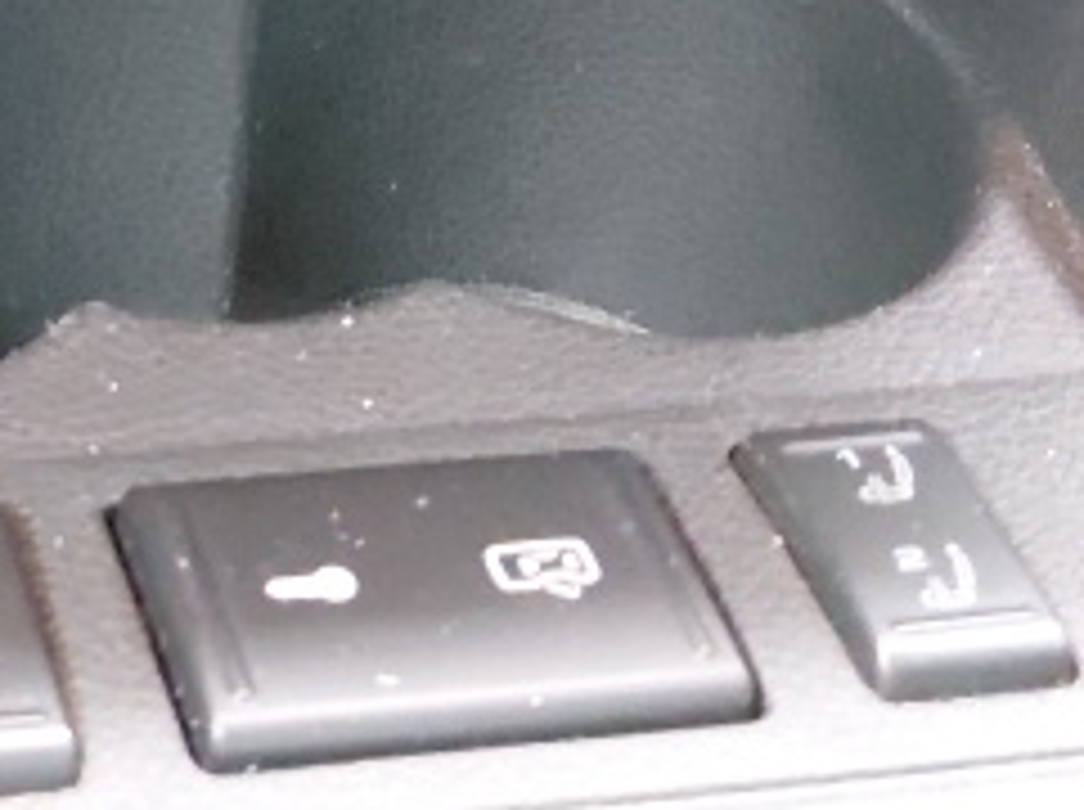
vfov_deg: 12.4
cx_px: -328
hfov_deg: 17.4
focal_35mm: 106
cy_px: -767
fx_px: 3314
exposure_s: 1/15
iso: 1250
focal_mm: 4.69
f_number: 1.8
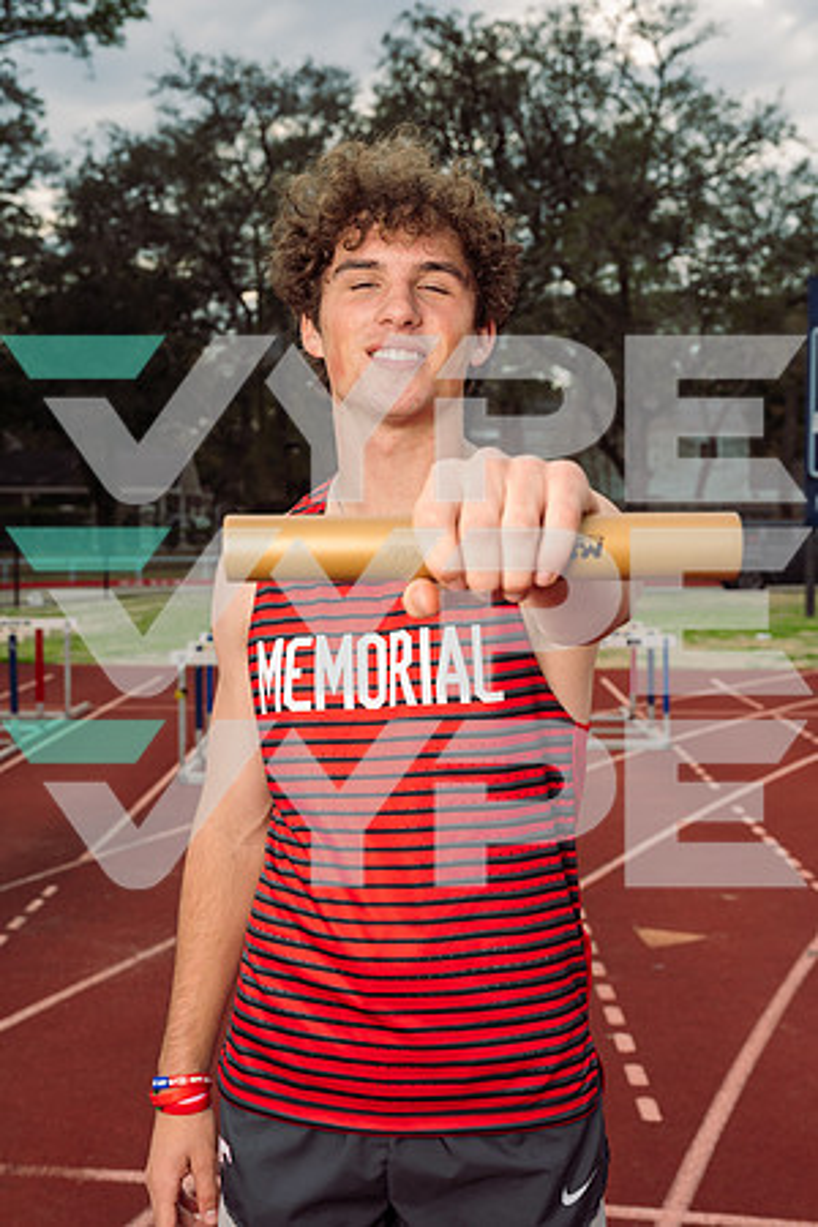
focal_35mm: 49
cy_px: 614
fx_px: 1670
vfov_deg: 40.3
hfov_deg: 27.5
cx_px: 409
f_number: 7.1
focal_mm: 49
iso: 125
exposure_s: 1/200
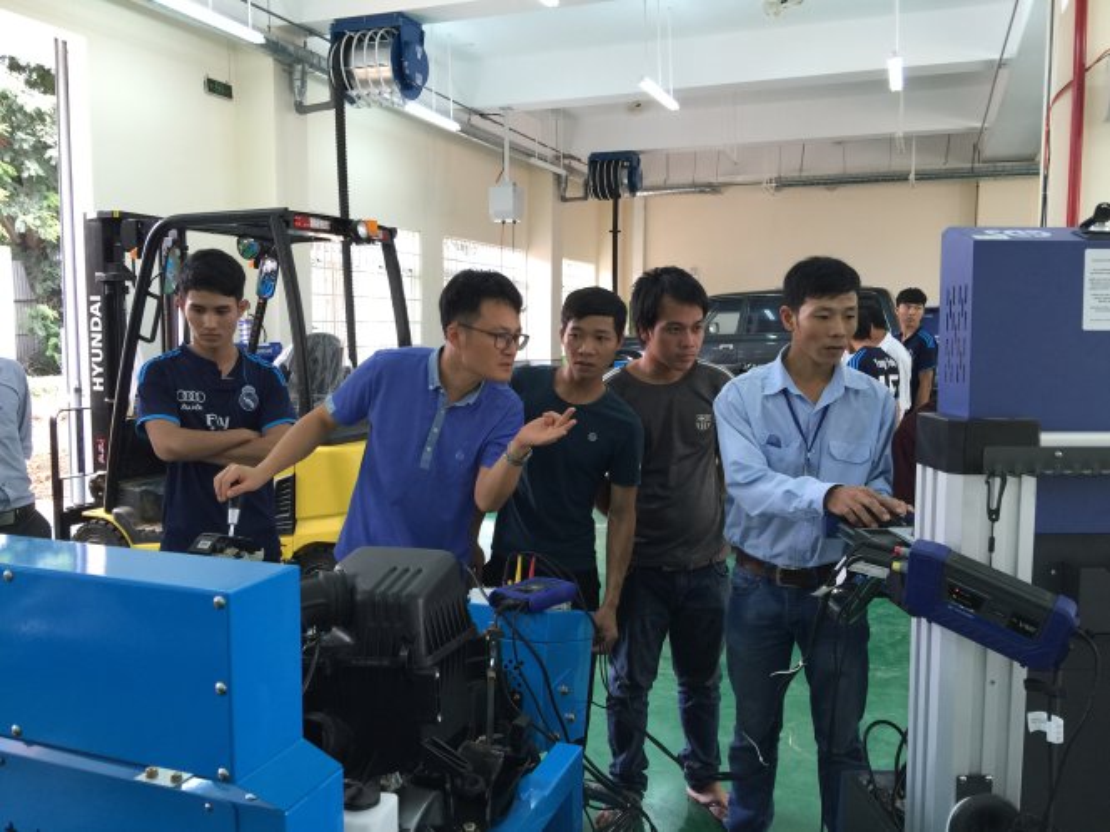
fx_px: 929
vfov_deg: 48.2
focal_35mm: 29
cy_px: 416
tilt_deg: -5.0
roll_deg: -1.8
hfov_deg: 61.7
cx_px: 555
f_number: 2.2
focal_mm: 4.15
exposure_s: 1/33
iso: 50
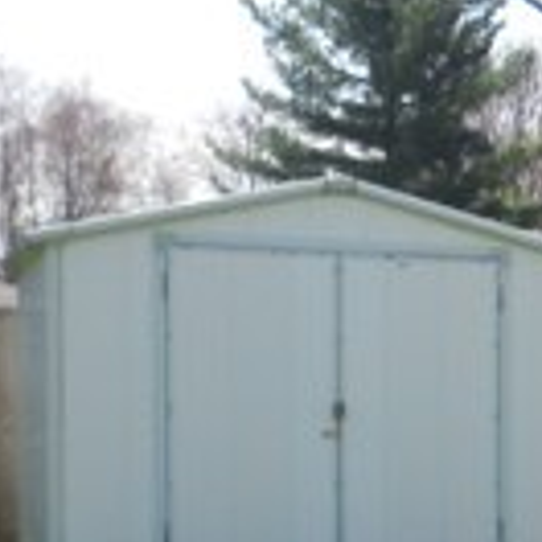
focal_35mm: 129
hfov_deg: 11.6
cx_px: 1224
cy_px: 546
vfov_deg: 13.3
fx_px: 2285
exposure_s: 1/640
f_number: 3.8
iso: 125
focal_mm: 5.3
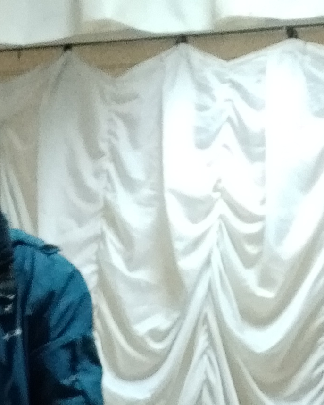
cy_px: 895
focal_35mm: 123
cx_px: -304
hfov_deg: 11.4
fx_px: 1474
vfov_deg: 12.9
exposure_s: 1/25
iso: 495
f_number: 1.8
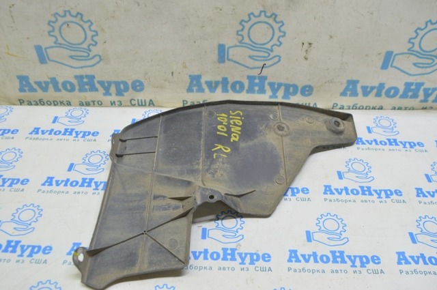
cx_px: 218
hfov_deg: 57.3
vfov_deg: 39.9
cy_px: 145
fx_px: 400
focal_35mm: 33
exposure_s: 1/20
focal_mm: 22
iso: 400
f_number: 5.6
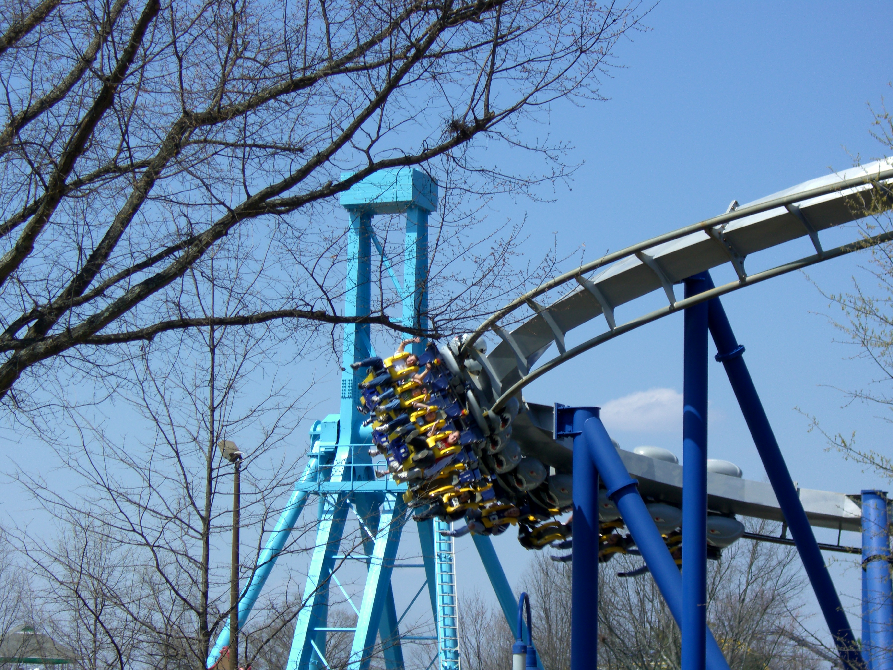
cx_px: 446
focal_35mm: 114
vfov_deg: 13.0
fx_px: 2941
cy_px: 335
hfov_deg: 17.3
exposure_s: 1/320
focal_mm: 23.7
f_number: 5.4
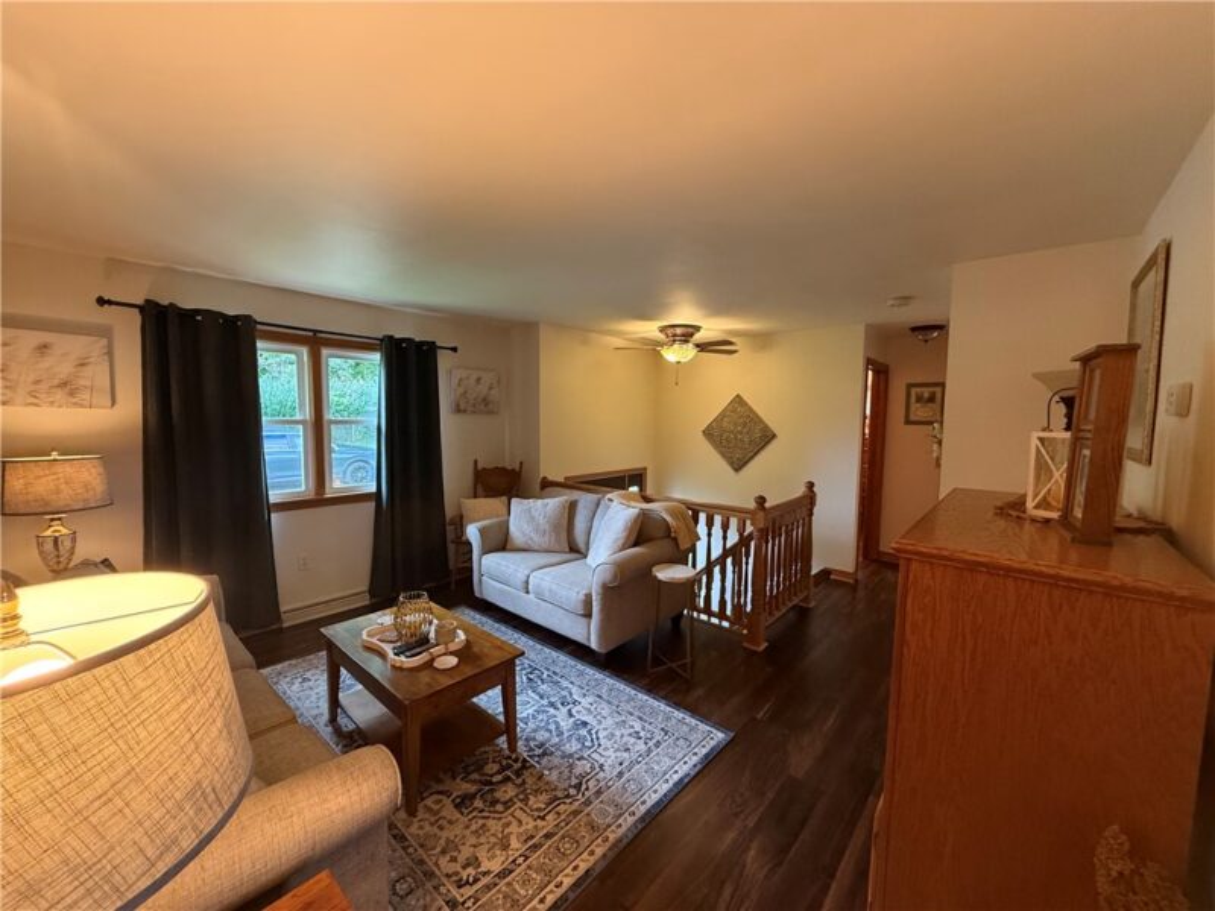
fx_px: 491
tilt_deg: -4.3
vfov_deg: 85.7
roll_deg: -0.1
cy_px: 456
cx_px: 608
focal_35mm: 14
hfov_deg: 102.1
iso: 400
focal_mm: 2.22
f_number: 2.2
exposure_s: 1/60
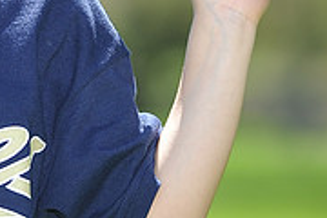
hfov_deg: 3.9
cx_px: -116
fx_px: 4823
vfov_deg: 2.6
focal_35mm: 531
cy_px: -85
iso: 200
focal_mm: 165
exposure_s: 1/500
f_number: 4.5
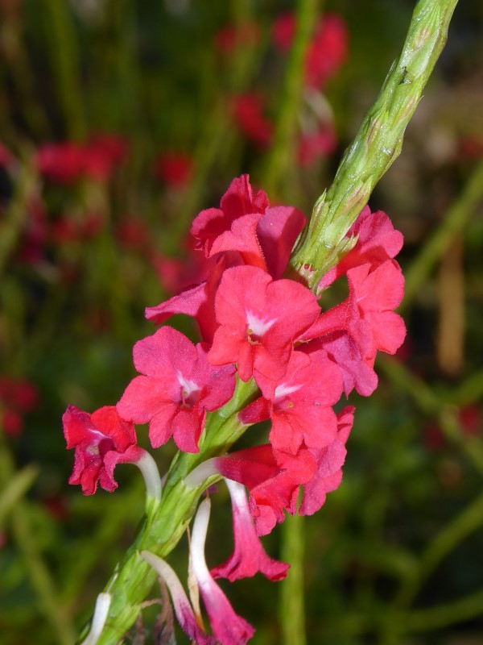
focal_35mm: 61
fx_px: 1135
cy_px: 322
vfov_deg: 31.7
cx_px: 242
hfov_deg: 24.0
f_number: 4.3
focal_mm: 10.9
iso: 100
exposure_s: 1/60
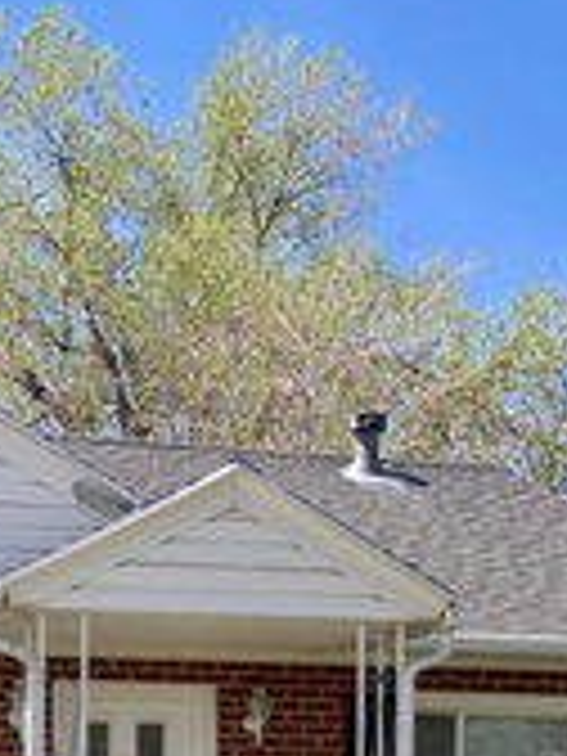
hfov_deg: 18.0
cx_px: 18
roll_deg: +0.4
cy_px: 1012
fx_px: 1747
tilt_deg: -5.5
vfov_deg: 21.7
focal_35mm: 80
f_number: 1.8
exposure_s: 1/1033
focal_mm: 3.99
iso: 20
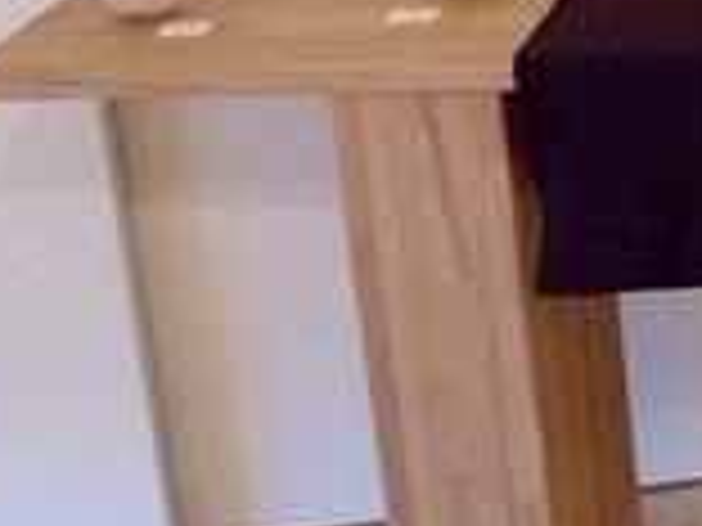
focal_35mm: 106
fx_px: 2150
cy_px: -182
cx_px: 1422
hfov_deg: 15.0
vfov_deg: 13.4
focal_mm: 4.1
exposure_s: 1/30
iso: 400
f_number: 3.3
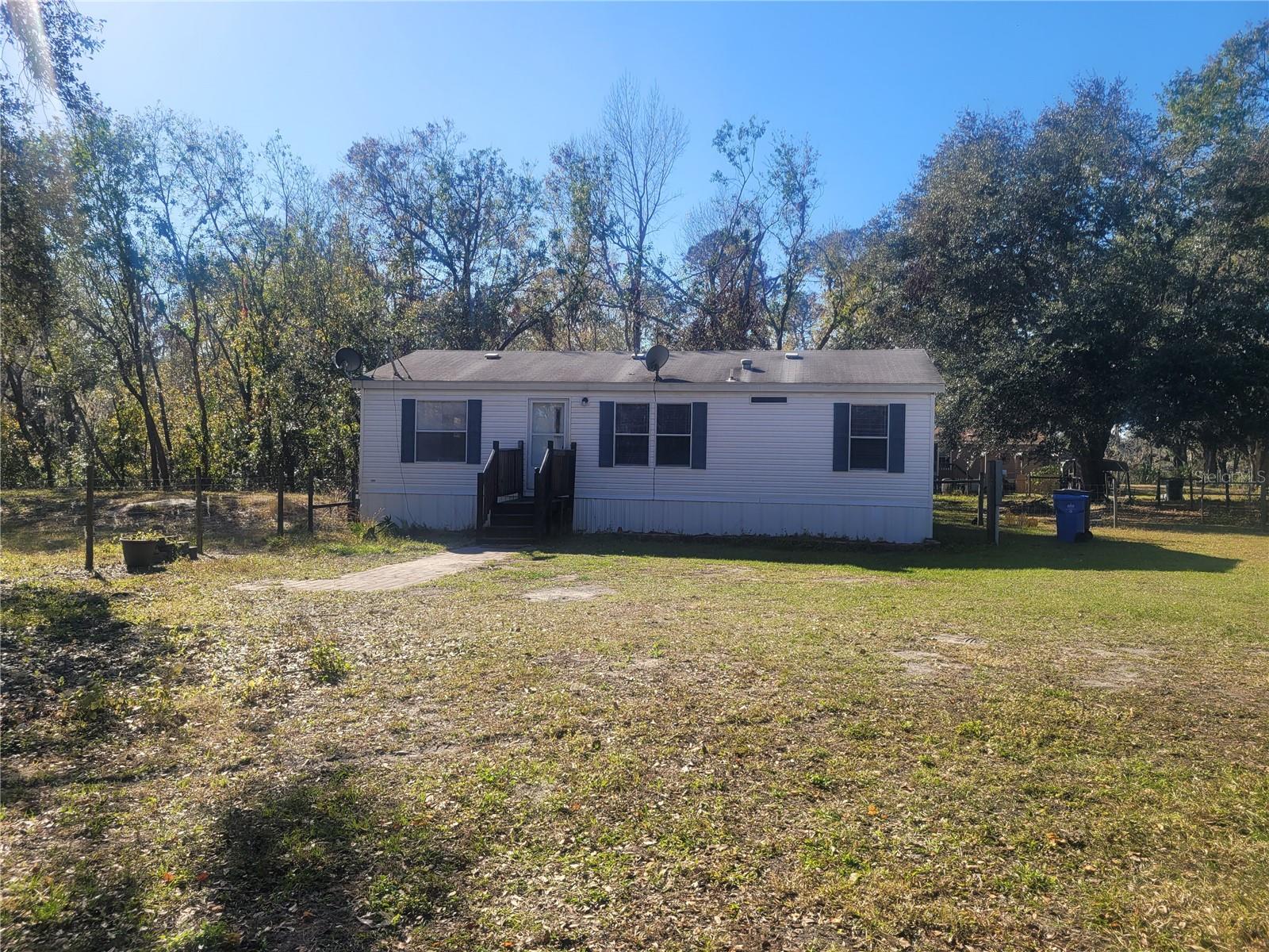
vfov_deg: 53.1
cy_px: 476
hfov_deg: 67.3
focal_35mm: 26
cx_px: 634
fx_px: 953
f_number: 1.8
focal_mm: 5.4
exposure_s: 1/1700
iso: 40
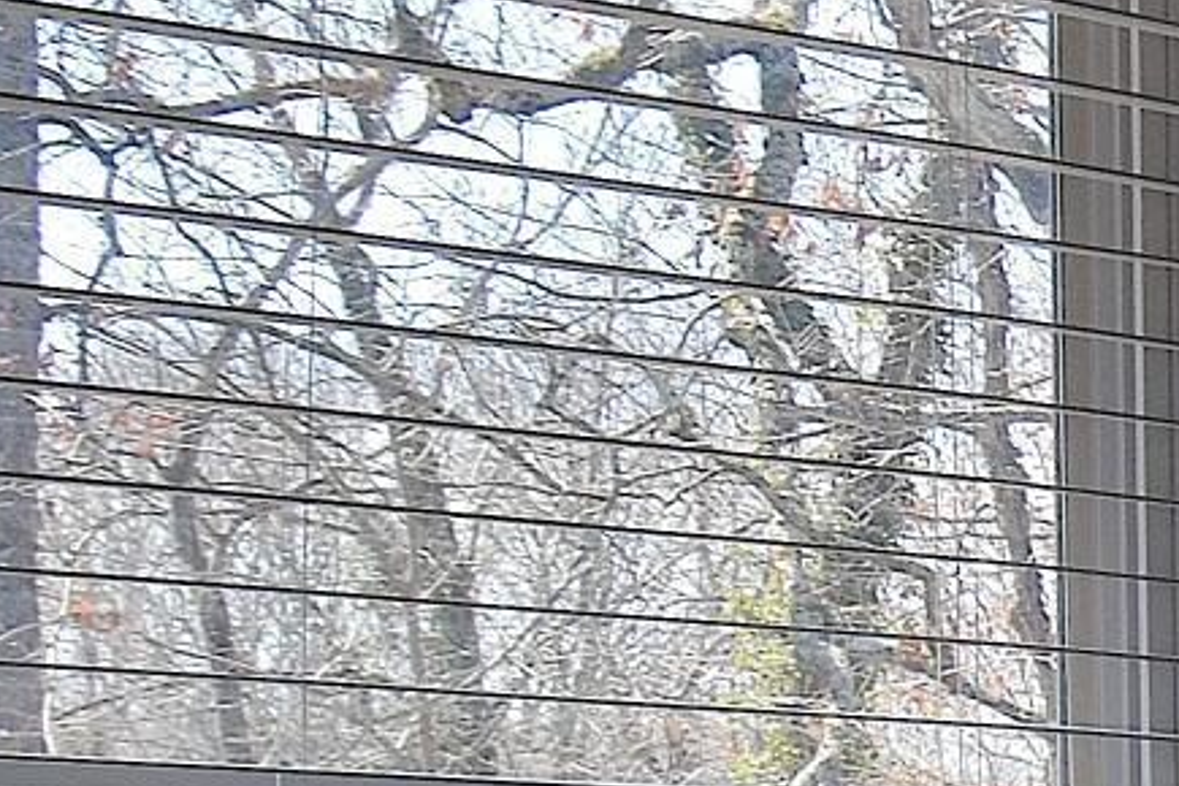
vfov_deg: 9.8
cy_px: 1260
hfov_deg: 11.0
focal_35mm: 134
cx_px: 3345
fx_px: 4403
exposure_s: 1/80
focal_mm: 13
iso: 400
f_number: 8
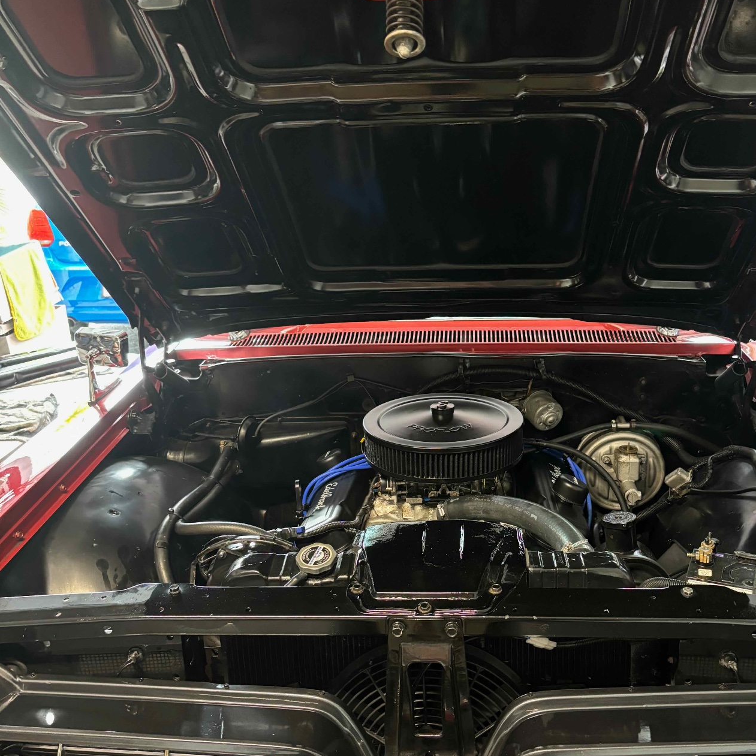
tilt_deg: -18.1
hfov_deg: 47.1
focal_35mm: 35
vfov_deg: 47.2
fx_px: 865
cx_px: 431
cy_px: 385
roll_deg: +1.3
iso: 640
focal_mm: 5.96
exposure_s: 1/33
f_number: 1.6
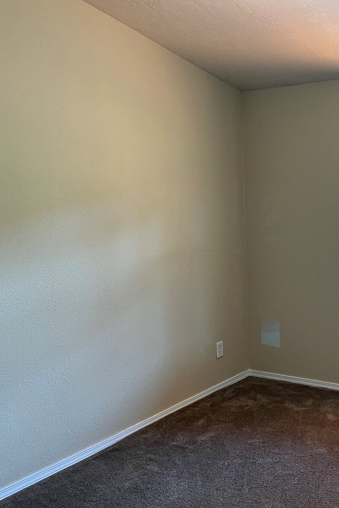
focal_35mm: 37
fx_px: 522
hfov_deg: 33.0
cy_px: 250
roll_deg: +1.0
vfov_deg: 51.9
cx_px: 339
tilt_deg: -5.5
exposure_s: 1/60
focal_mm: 5.1
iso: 100
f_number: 1.6
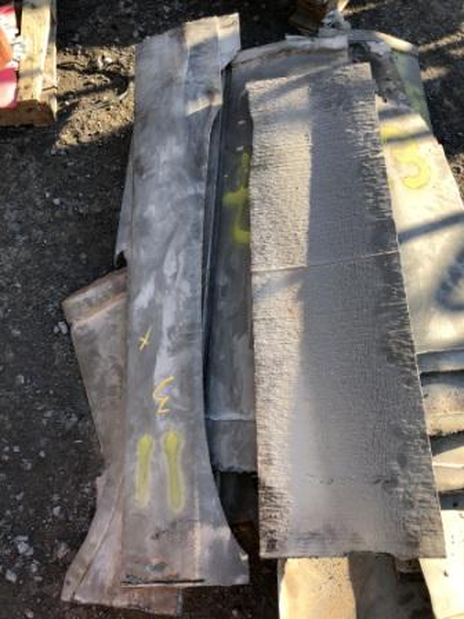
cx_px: 232
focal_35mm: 28
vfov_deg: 63.4
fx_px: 500
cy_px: 310
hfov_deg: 49.7
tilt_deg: -65.8
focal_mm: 3.99
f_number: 1.8
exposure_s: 1/292
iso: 20
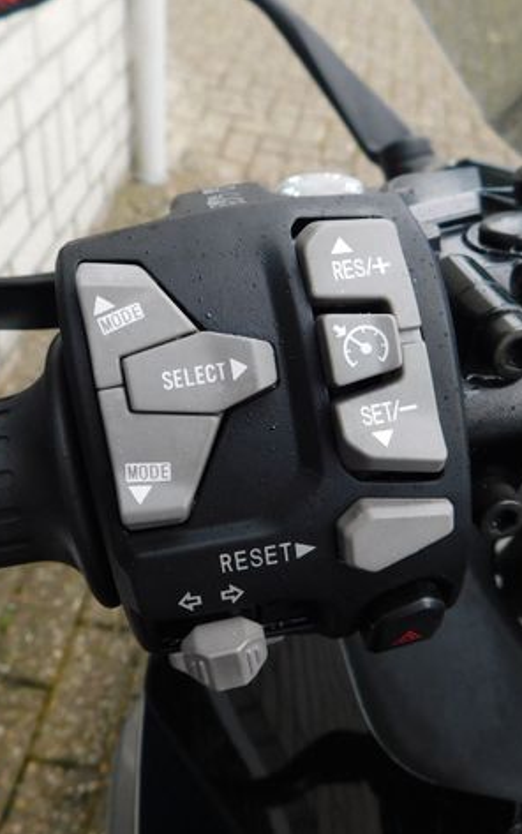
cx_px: 289
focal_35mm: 33
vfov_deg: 58.1
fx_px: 750
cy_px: 420
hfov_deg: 38.3
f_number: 3
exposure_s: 1/200
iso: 125
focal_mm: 4
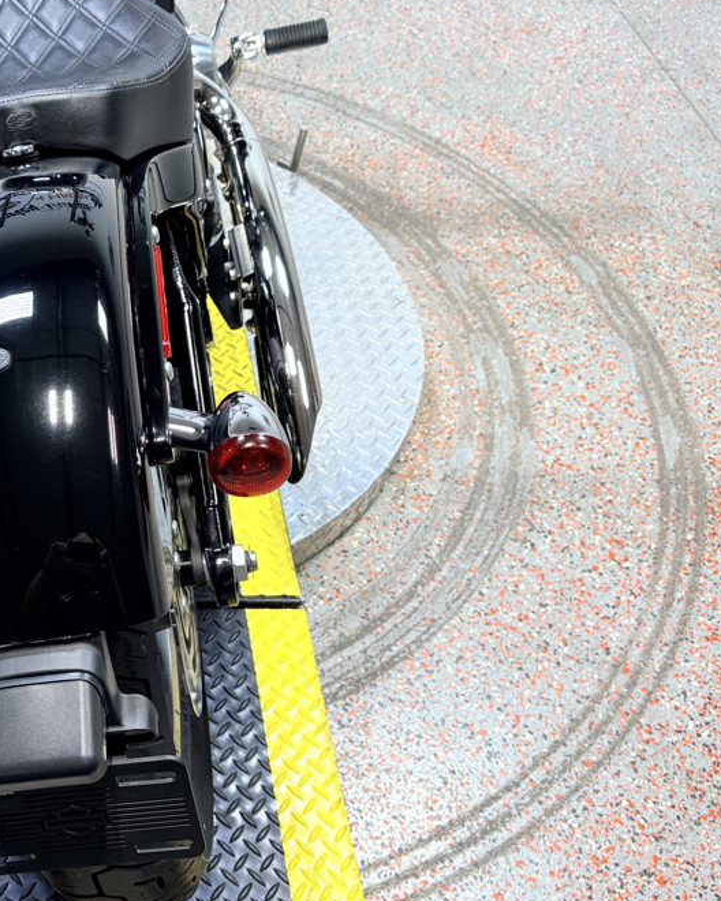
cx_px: 48
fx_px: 1094
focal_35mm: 41
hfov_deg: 34.1
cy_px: 395
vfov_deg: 44.7
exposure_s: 1/120
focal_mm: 5.96
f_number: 1.6
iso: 50
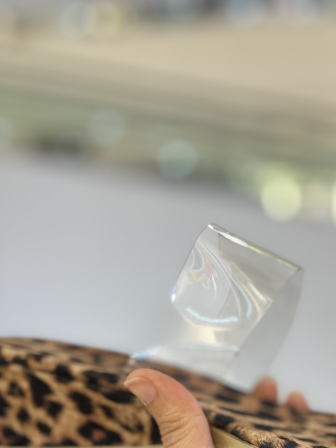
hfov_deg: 29.4
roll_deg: +1.0
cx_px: 283
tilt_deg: -15.6
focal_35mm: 48
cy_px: 413
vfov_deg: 36.8
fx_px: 621
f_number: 1.6
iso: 80
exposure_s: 1/50
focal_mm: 5.1
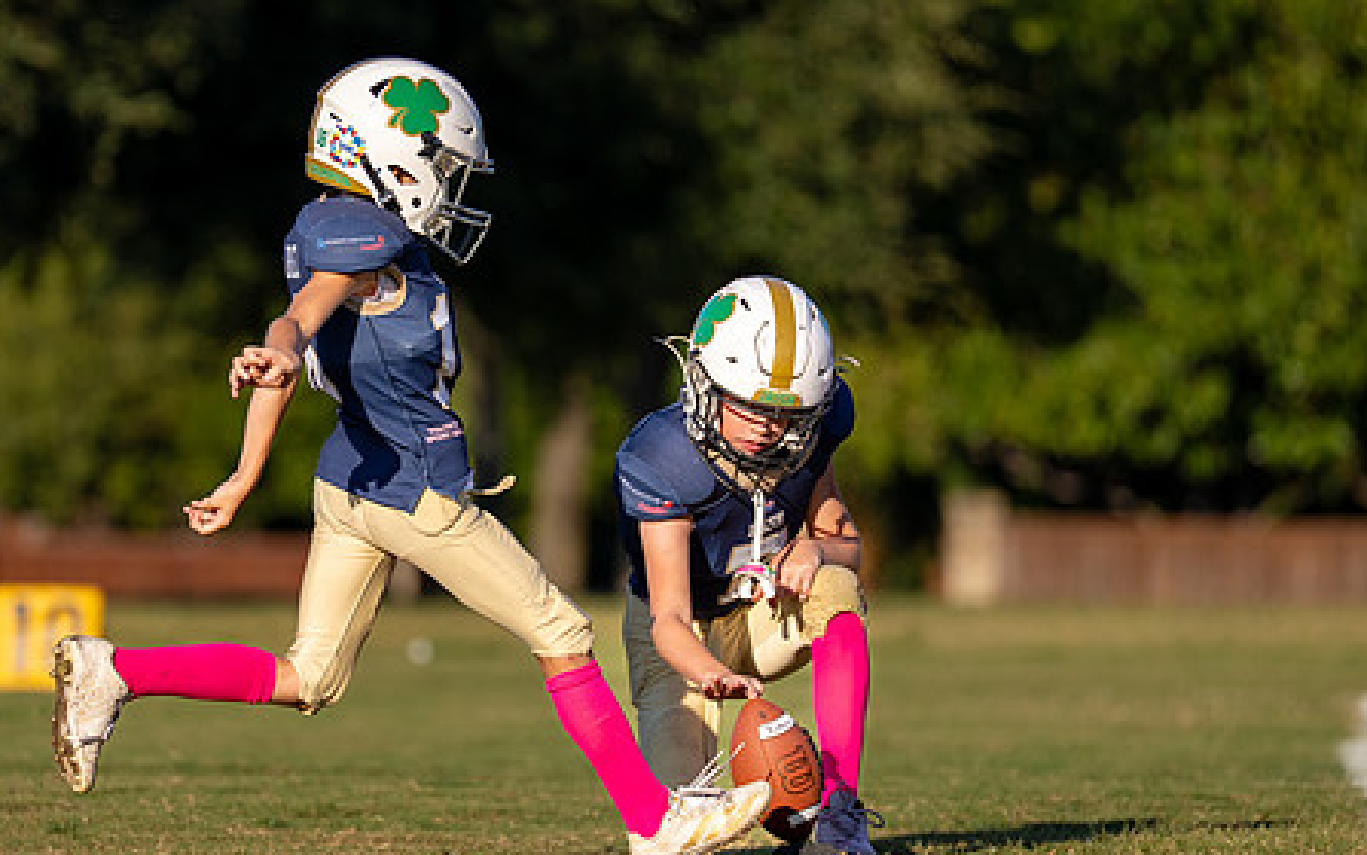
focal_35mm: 398
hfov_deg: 5.3
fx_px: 14828
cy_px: 465
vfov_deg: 3.3
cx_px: 361
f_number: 2.8
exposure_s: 1/2500
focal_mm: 200
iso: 200
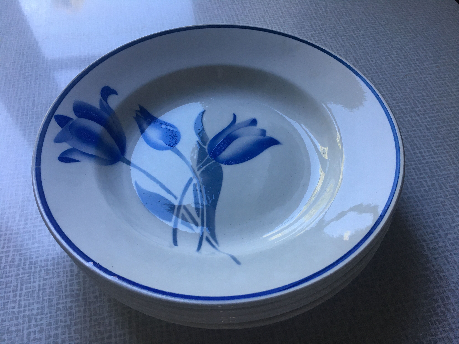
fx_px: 385
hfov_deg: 61.7
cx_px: 230
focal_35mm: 29
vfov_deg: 48.2
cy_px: 172
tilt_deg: -52.8
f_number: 2.2
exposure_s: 1/33
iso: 32
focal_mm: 4.15
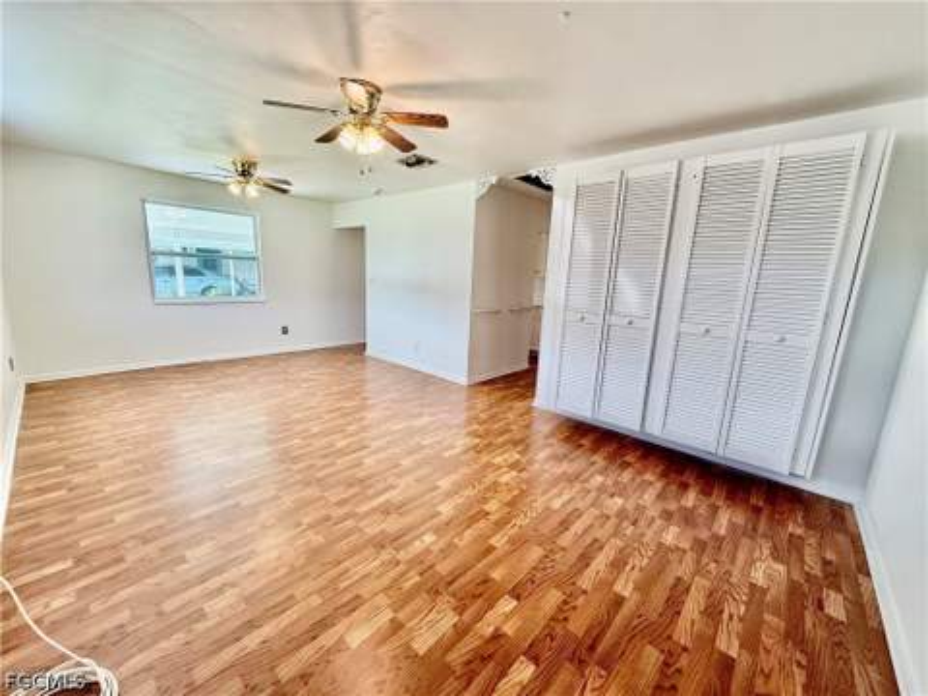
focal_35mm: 14
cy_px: 348
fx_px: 375
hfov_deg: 102.1
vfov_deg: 85.7
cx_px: 464
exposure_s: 1/120
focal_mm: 2.22
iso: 80
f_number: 2.2
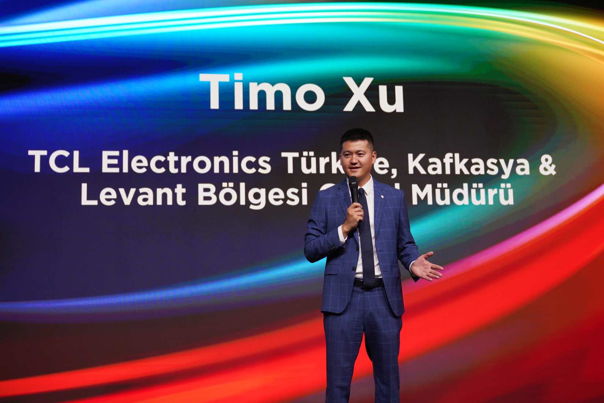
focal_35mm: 46
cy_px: 202
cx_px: 302
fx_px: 772
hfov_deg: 42.7
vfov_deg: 29.2
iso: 800
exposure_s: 1/400
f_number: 2.8
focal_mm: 31
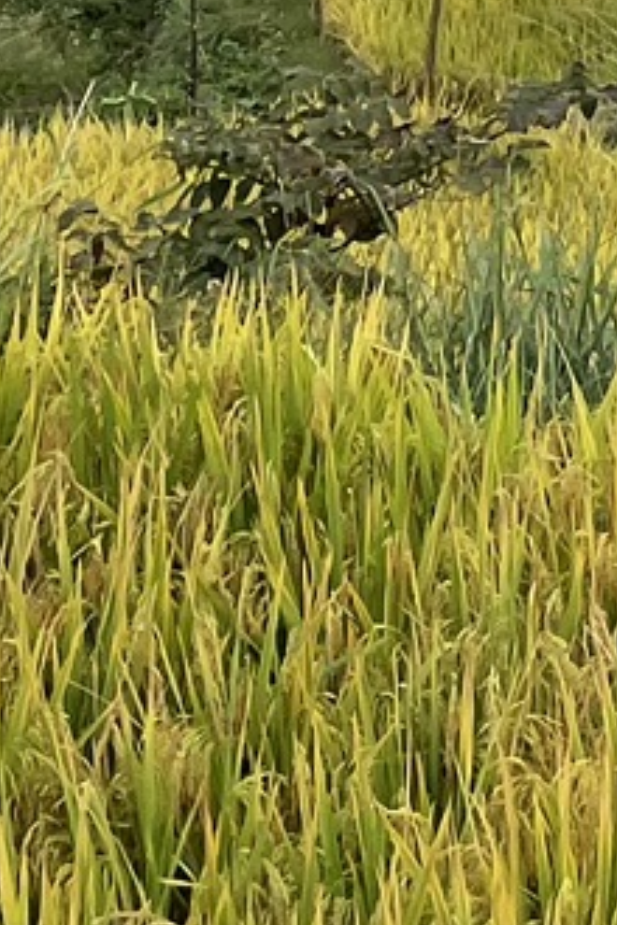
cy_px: -1172
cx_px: 645
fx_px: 4216
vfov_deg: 10.9
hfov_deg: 8.3
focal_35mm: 164
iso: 32
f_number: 1.6
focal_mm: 4.2
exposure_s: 1/1435
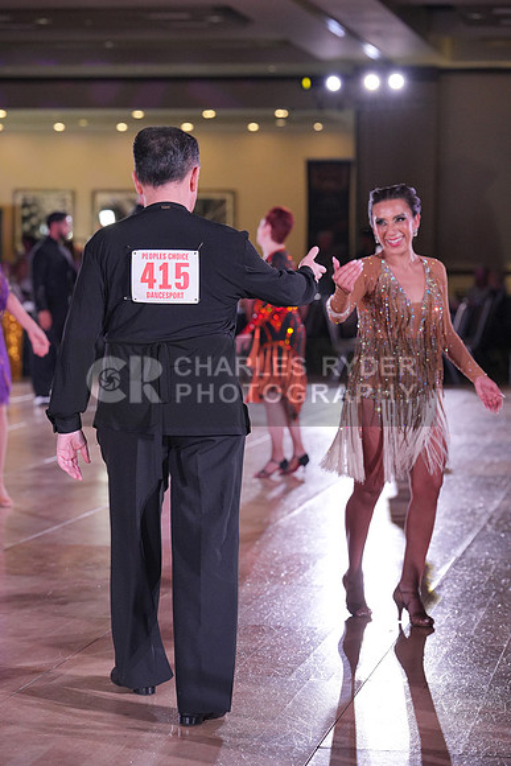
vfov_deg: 20.4
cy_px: 383
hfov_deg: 13.7
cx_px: 256
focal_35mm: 100
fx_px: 2128
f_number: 4
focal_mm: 100
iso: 2000
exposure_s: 1/400
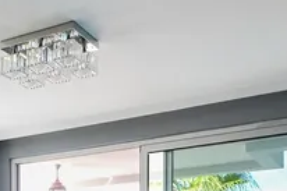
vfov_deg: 17.9
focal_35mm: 62
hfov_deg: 30.8
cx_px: 25
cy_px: 333
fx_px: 494
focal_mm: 10
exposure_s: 1/60
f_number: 5.6
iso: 140
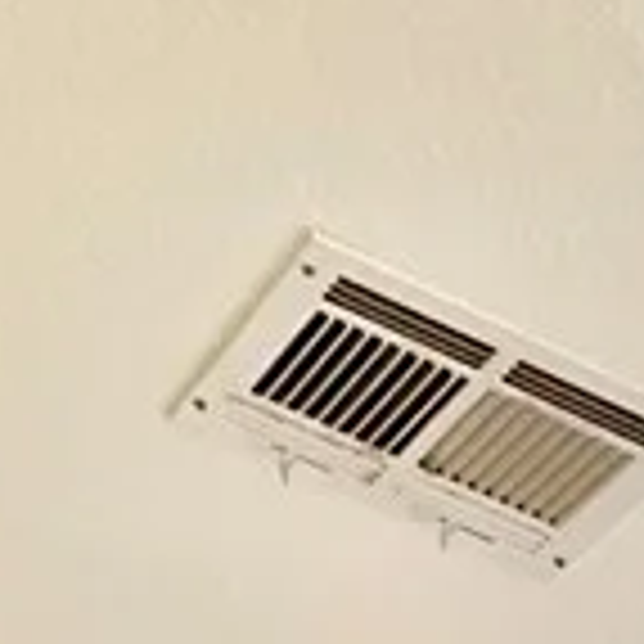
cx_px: 1229
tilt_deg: +2.0
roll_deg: -0.3
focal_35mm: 165
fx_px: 3473
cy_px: 1909
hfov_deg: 9.9
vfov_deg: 8.8
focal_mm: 4.25
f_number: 1.8
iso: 32
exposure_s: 1/122
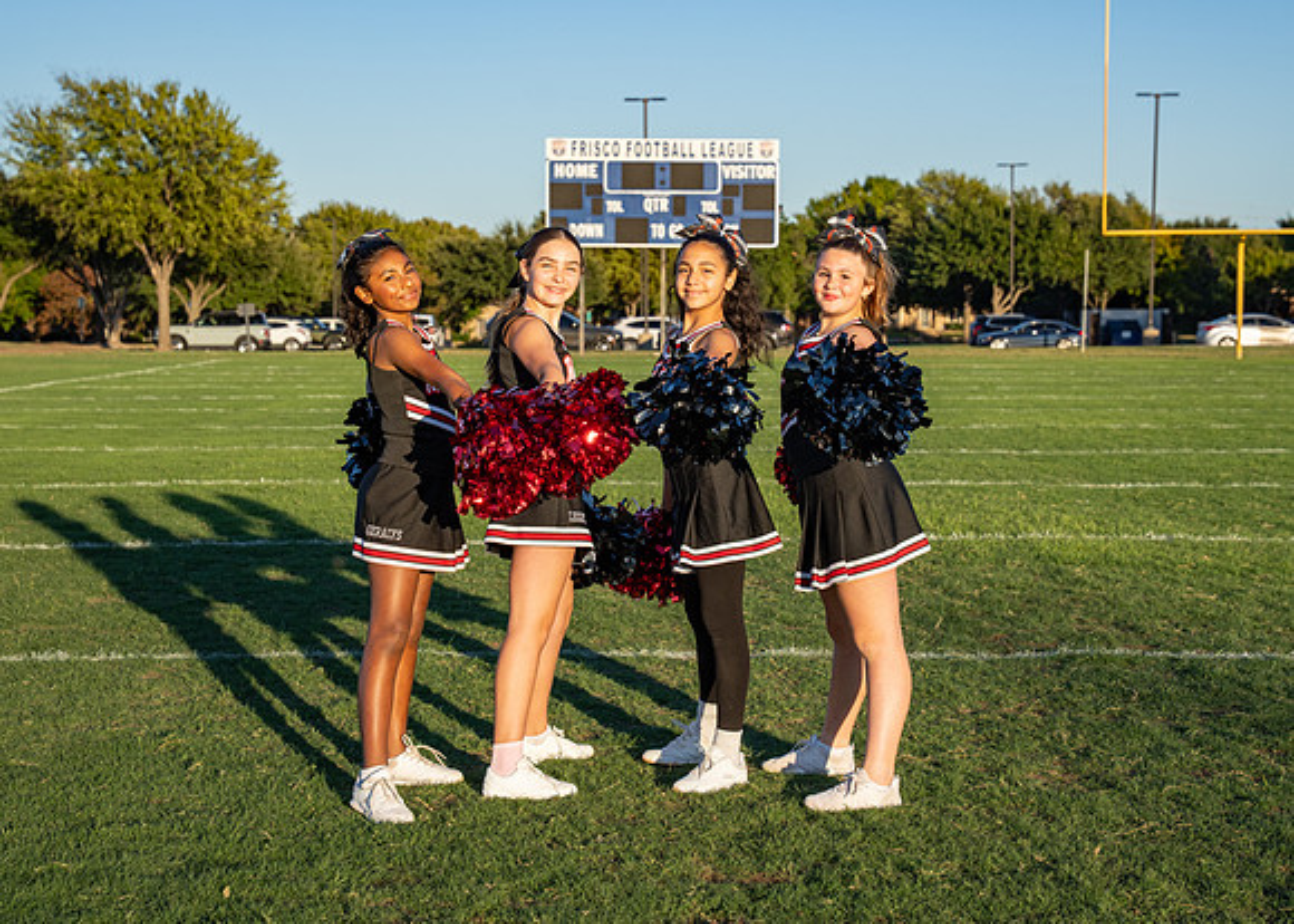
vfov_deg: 19.6
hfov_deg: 27.2
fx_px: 2675
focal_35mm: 73
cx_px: 690
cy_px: 425
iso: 125
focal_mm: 58.3
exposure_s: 1/640
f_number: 5
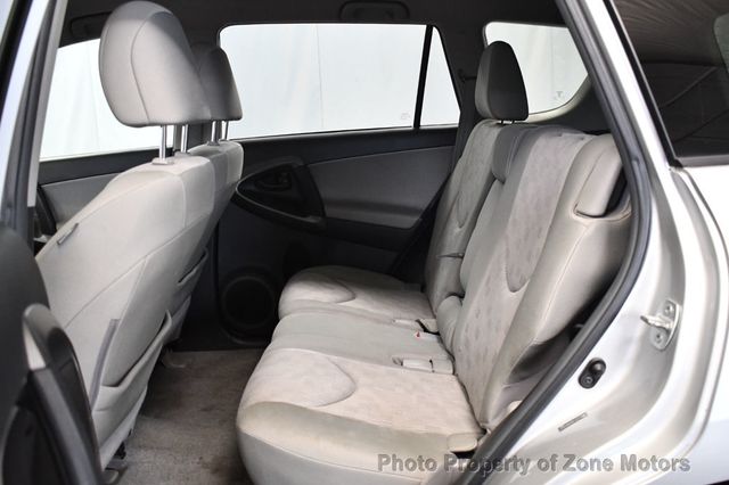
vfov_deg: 39.9
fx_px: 668
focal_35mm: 33
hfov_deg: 57.2
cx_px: 364
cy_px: 242
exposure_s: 1/80
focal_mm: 22
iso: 3200
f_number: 3.8
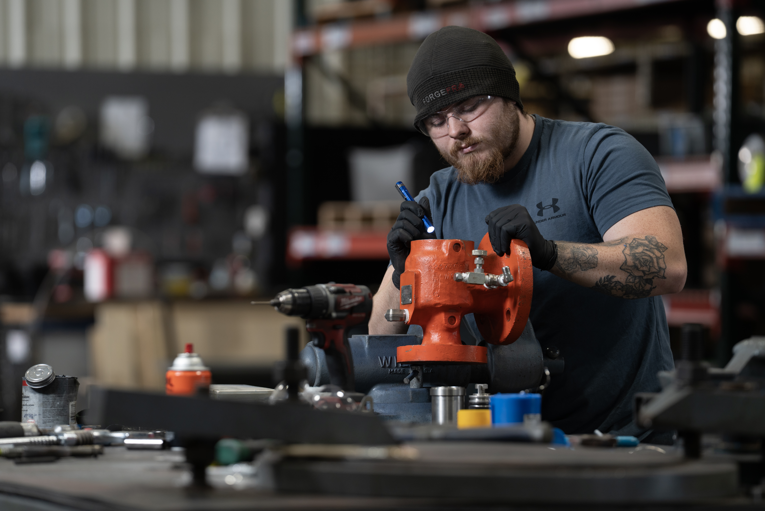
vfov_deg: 7.0
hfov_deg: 10.5
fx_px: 4144
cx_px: 382
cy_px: 256
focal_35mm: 195
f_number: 4
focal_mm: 195
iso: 500
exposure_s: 1/100
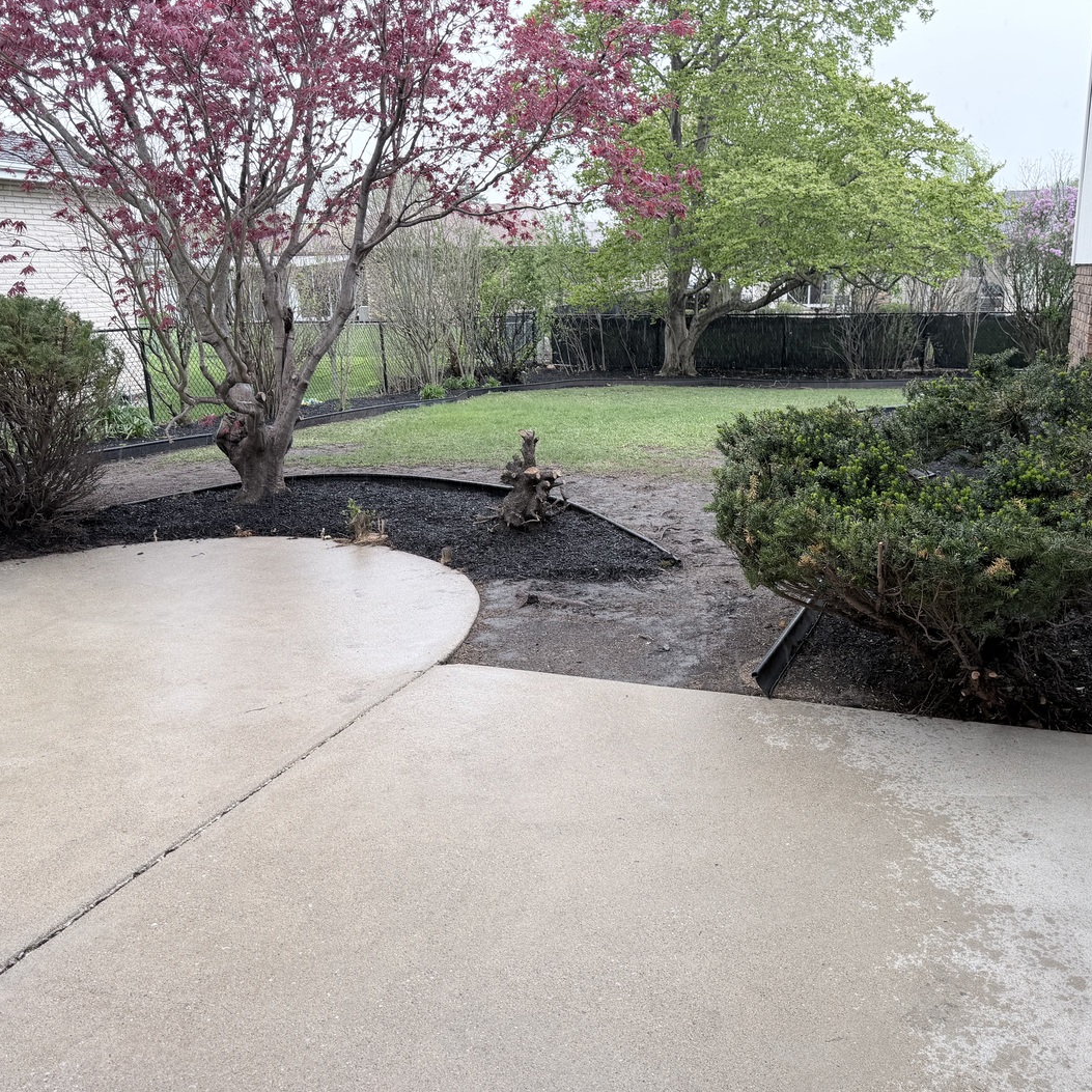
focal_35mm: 29
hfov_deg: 55.5
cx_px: 596
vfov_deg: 55.6
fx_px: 1035
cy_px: 558
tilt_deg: -15.7
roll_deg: +1.6
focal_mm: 6.76
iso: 64
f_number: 1.78
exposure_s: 1/186
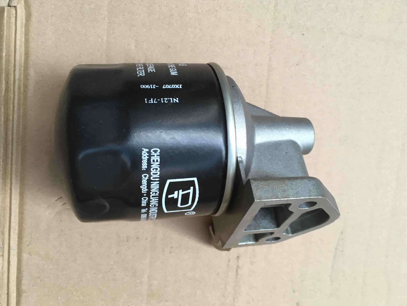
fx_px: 364
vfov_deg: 45.4
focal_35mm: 31
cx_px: 202
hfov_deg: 58.4
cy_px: 150
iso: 64
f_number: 2.2
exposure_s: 1/33
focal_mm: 4.15
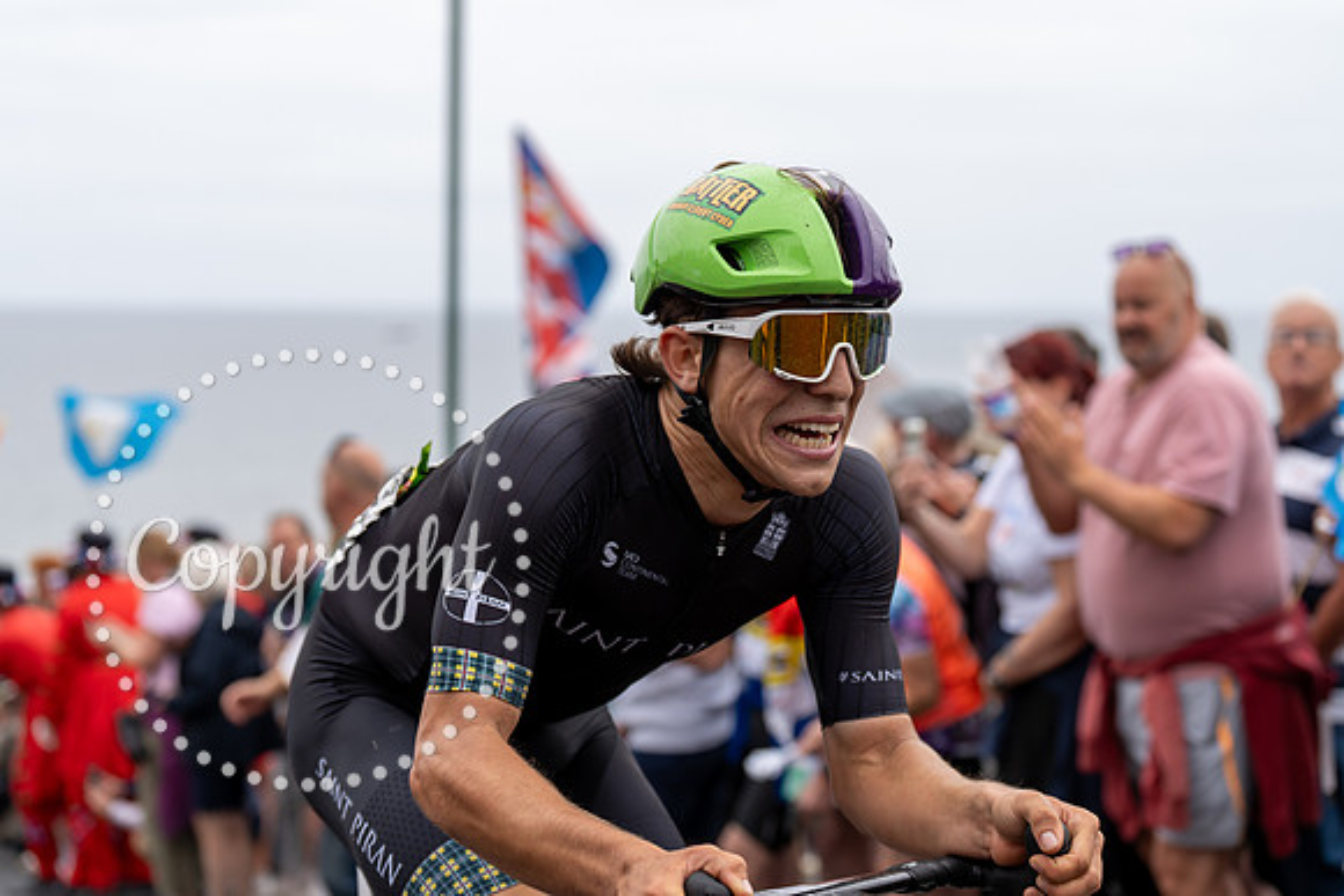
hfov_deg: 27.8
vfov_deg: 18.8
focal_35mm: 73
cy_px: 448
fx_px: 2712
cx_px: 672
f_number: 3.5
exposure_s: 1/1000
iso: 320
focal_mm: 70
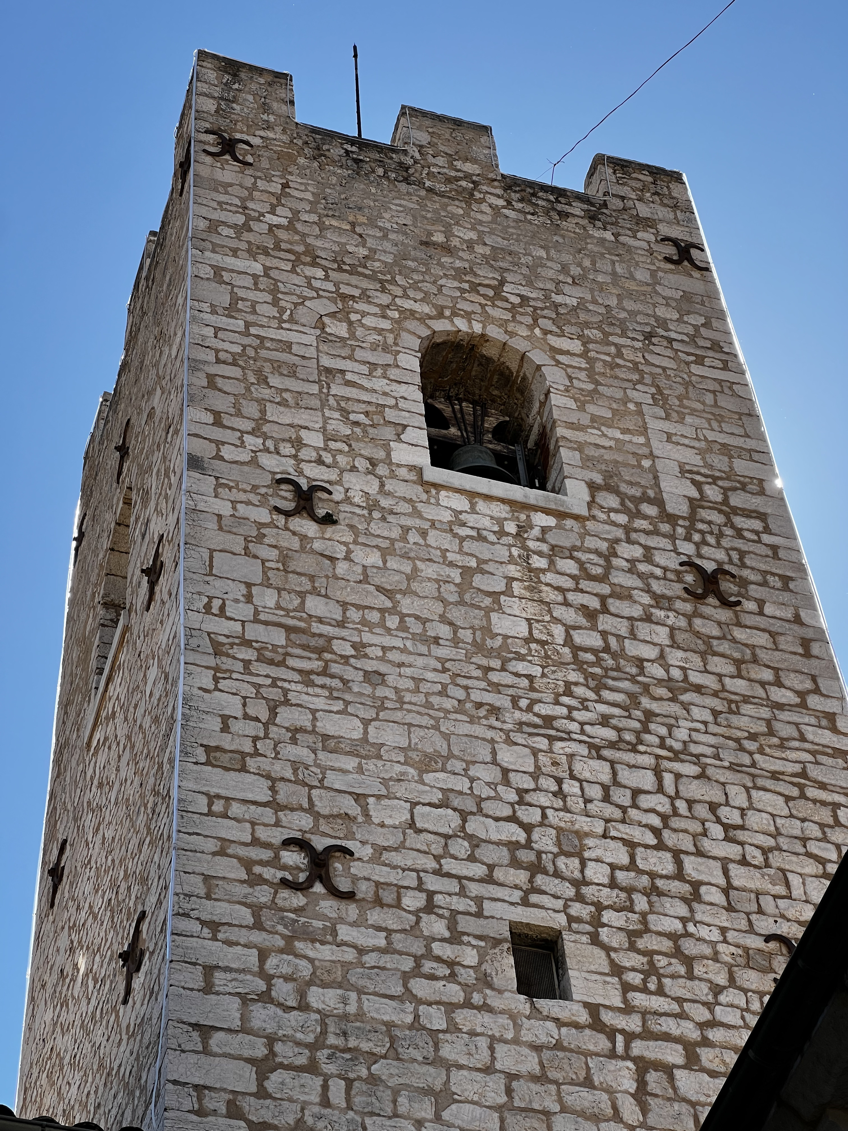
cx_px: 424
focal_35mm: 77
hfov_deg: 19.1
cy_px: 566
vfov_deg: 25.3
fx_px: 2515
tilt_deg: +54.1
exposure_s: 1/612
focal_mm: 9
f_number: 2.8
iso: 32
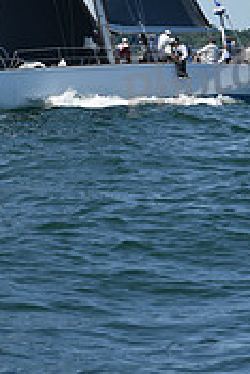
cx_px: 12
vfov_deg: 7.1
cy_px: -235
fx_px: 2963
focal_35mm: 285
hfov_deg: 4.8
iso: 250
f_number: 9
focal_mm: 86
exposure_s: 1/1000
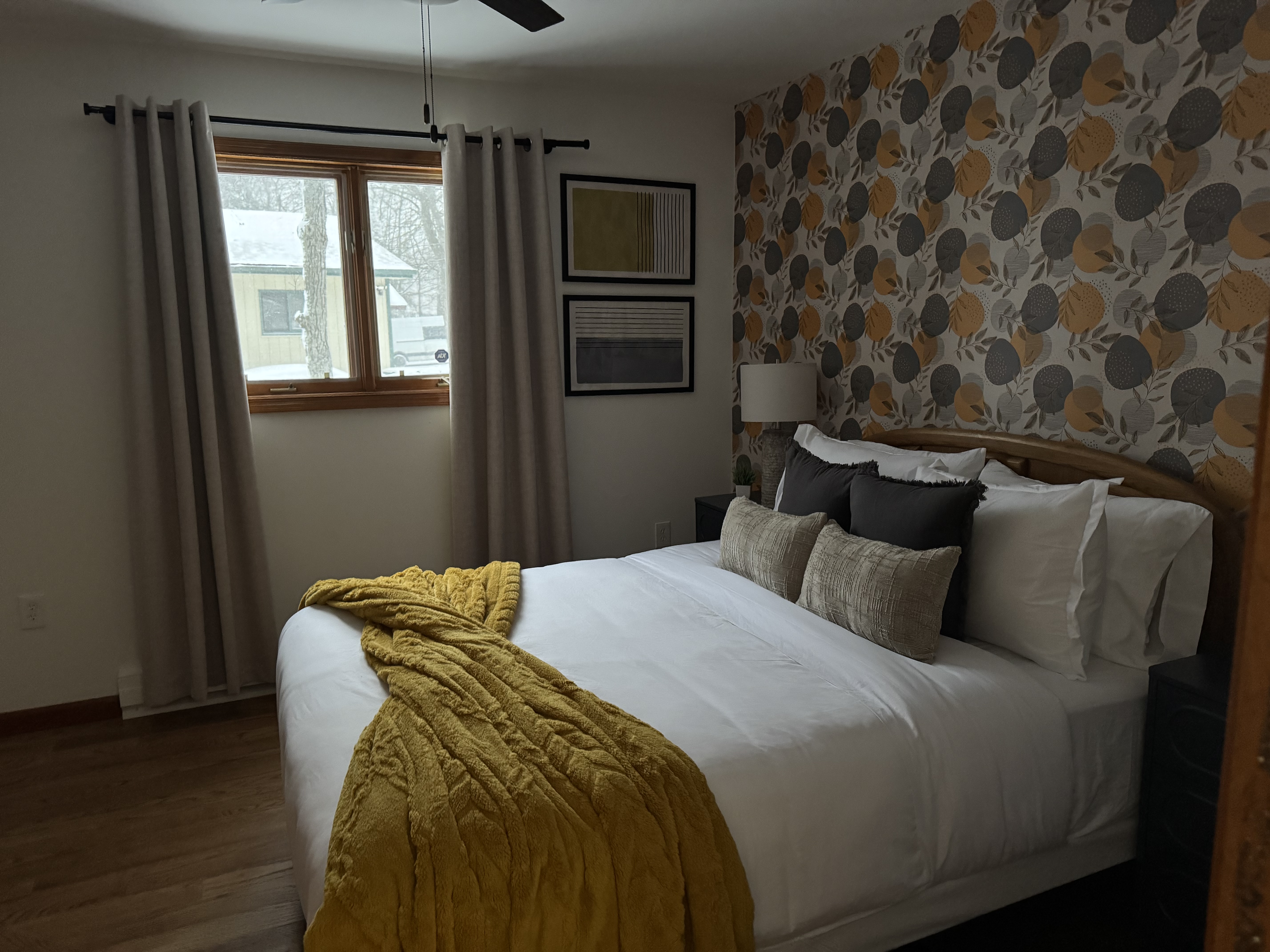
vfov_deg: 56.8
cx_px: 635
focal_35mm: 24
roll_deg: +1.3
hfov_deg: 71.6
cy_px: 476
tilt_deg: -7.1
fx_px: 881
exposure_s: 1/38
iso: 1000
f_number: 1.78
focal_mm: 6.76
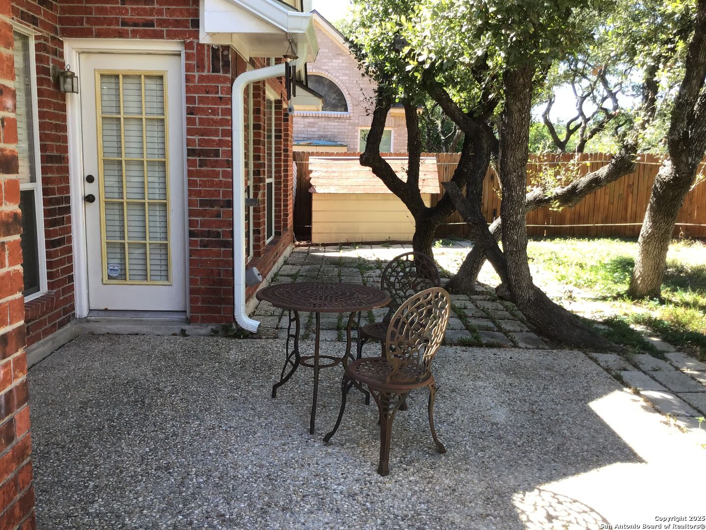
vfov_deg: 45.4
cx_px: 353
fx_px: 632
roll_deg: -1.3
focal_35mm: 31
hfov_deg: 58.4
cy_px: 265
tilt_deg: -9.8
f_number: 2.4
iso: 25
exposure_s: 1/120
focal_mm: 3.3
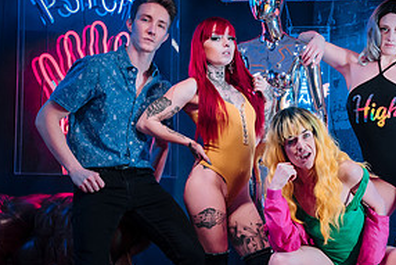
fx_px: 682
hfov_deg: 32.1
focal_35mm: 62
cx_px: 266
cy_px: 159
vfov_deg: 21.9
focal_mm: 29
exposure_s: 1/60
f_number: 4
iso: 400
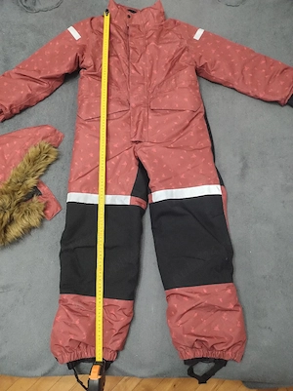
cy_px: 196
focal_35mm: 25
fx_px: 283
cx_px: 146
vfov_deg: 69.4
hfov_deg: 54.8
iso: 3297
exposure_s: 1/20
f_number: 1.7
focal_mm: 4.71
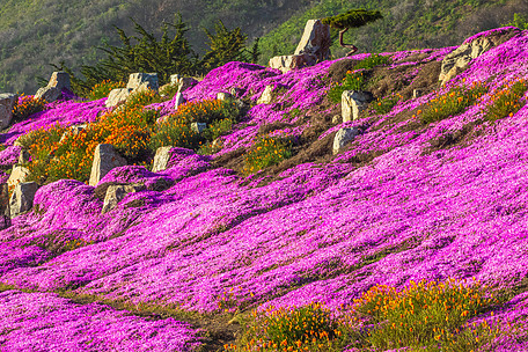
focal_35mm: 225
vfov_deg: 6.1
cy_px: 177
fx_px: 3300
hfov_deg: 9.1
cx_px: 195
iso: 320
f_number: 10
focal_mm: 64.84
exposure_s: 1/500
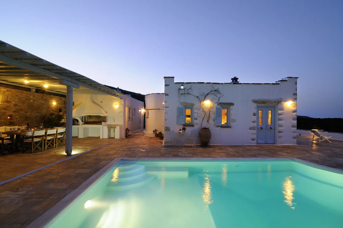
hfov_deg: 95.0
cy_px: 114
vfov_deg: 71.9
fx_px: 157
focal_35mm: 16
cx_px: 172
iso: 200
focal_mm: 11
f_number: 16
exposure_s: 4
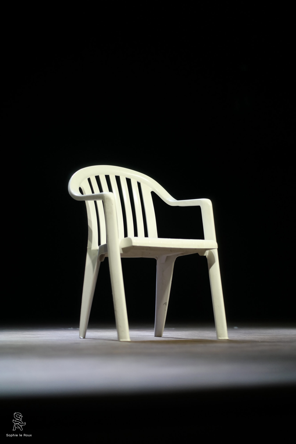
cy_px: 222
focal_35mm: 90
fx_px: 1110
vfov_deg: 22.6
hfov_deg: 15.2
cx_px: 148
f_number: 4
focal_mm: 90
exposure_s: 1/1000
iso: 1600
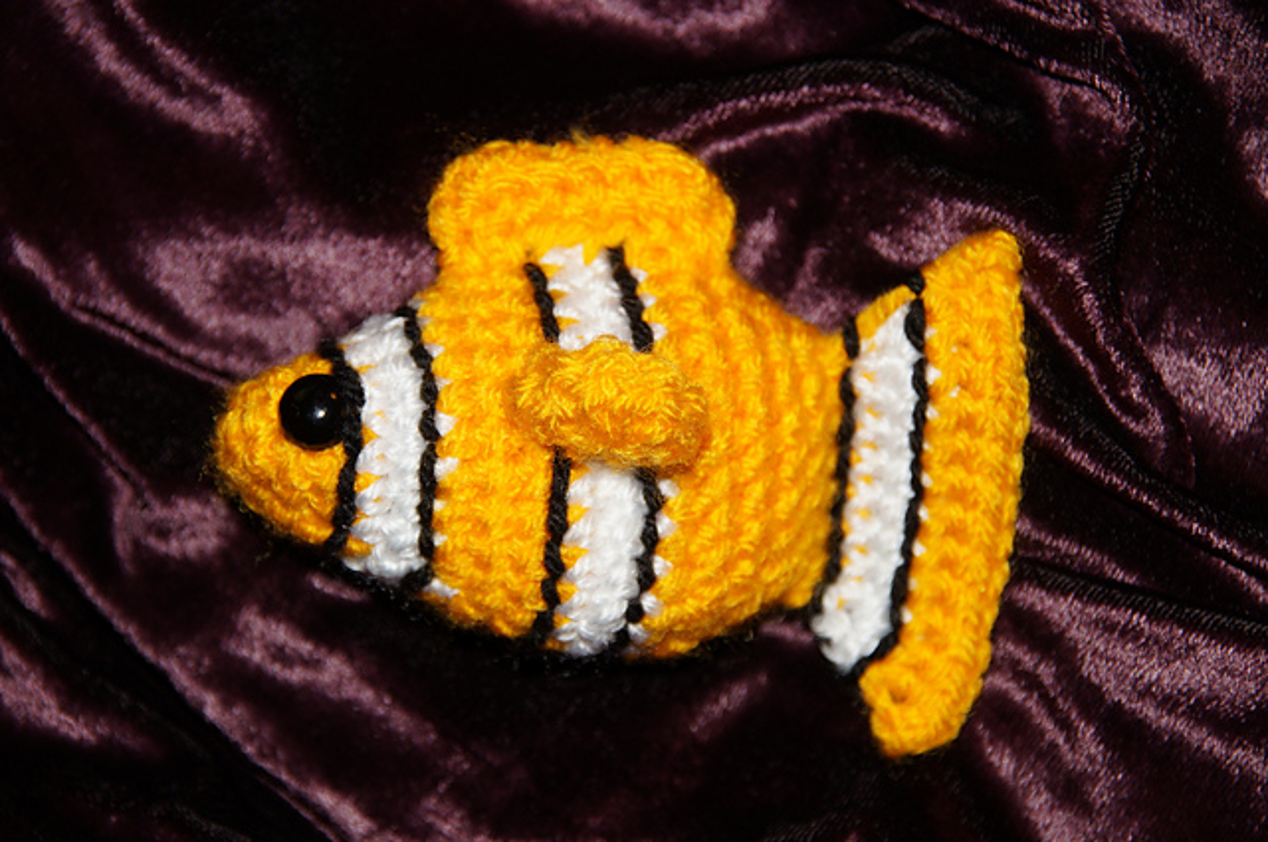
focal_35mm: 150
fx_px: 5277
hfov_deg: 13.7
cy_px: 421
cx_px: 634
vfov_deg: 9.1
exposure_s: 1/60
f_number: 5.6
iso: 320
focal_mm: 100
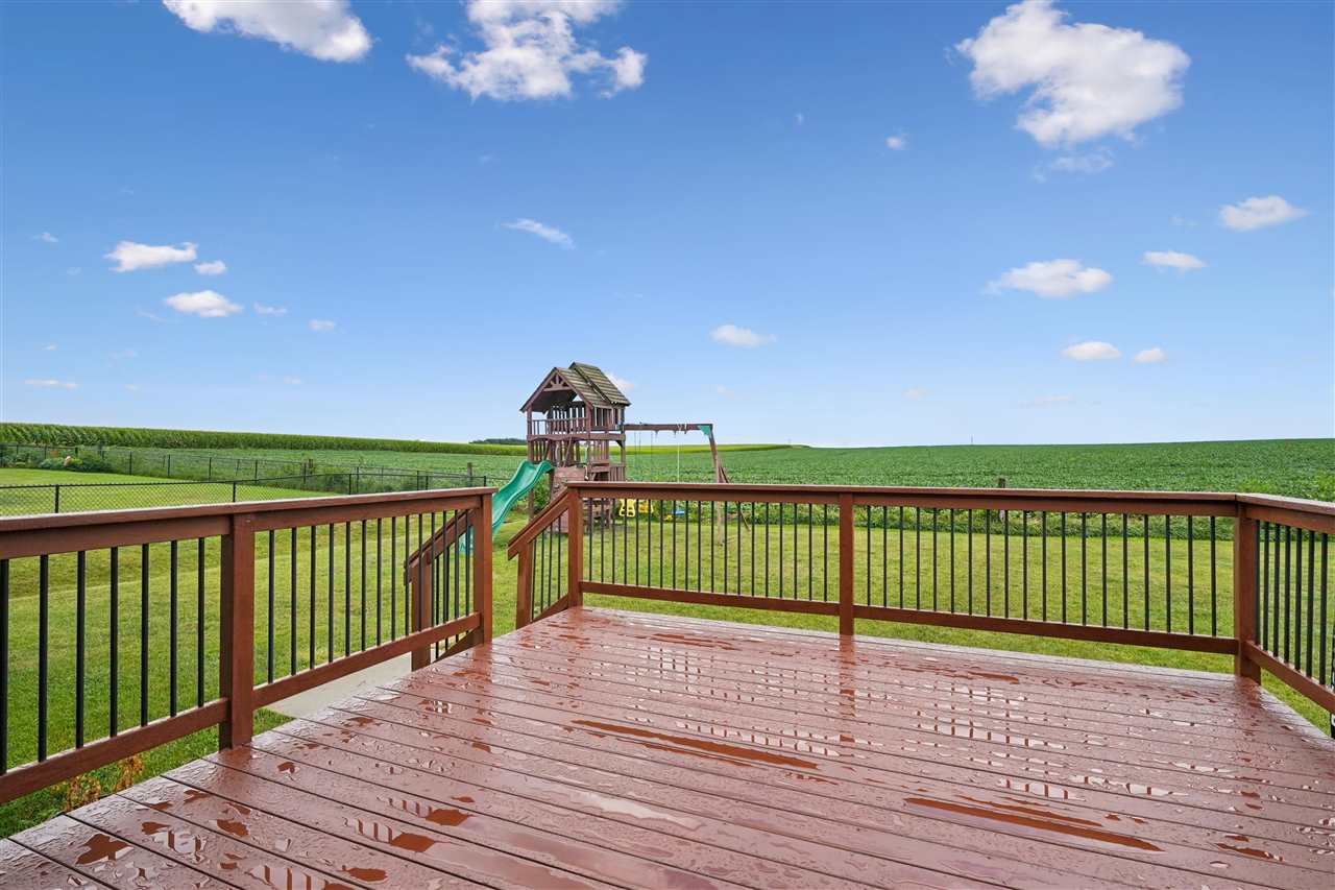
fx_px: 593
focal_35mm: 16
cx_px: 668
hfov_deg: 96.7
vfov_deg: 73.7
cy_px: 445
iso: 640
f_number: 9
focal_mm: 16
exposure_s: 1/1600
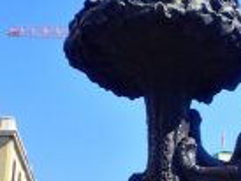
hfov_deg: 18.5
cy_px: 190
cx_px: 246
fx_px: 718
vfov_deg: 14.1
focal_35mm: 103
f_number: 3.2
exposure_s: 1/800
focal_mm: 5.87
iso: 100
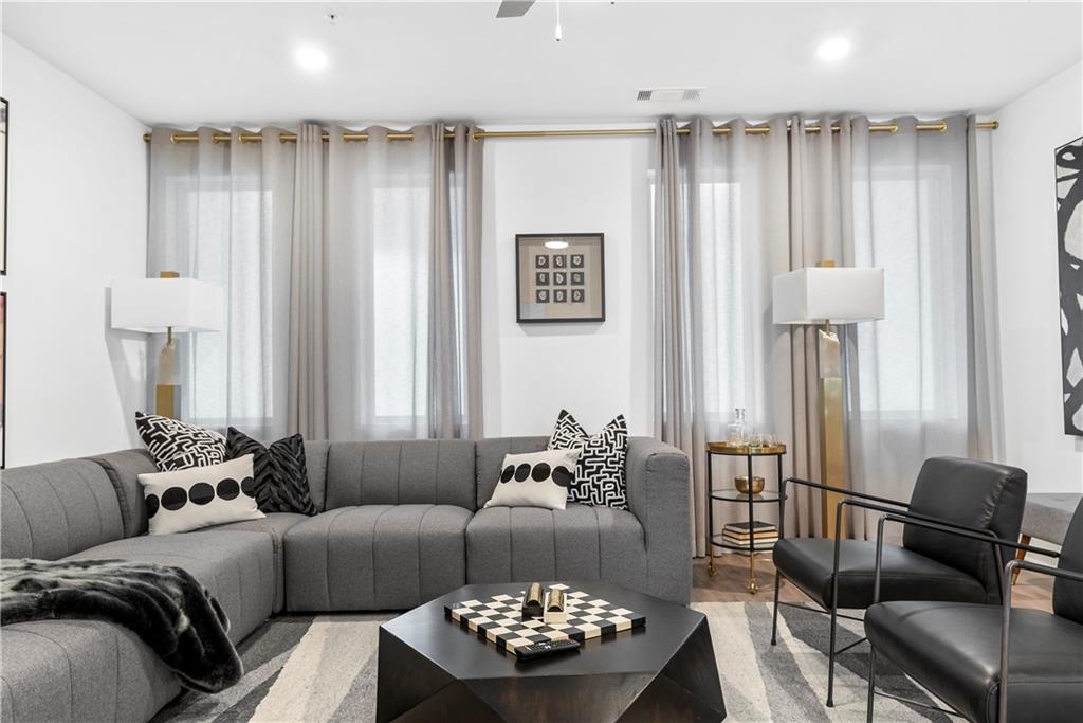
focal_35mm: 24
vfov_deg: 53.1
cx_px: 542
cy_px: 362
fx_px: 722
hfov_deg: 73.7
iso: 250
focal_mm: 24
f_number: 8
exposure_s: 1
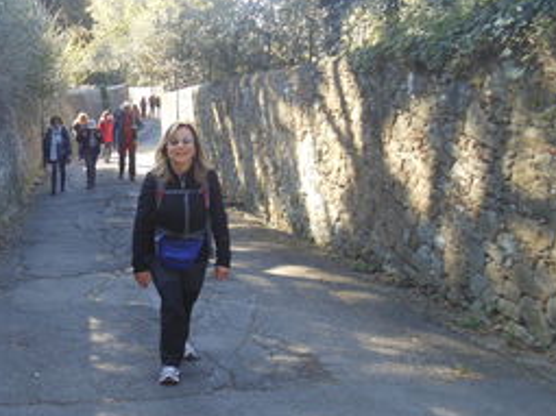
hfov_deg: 37.0
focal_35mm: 49
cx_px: 83
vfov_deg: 29.6
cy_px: 236
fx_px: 787
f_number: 3.2
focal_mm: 4.5
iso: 80
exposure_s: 1/80
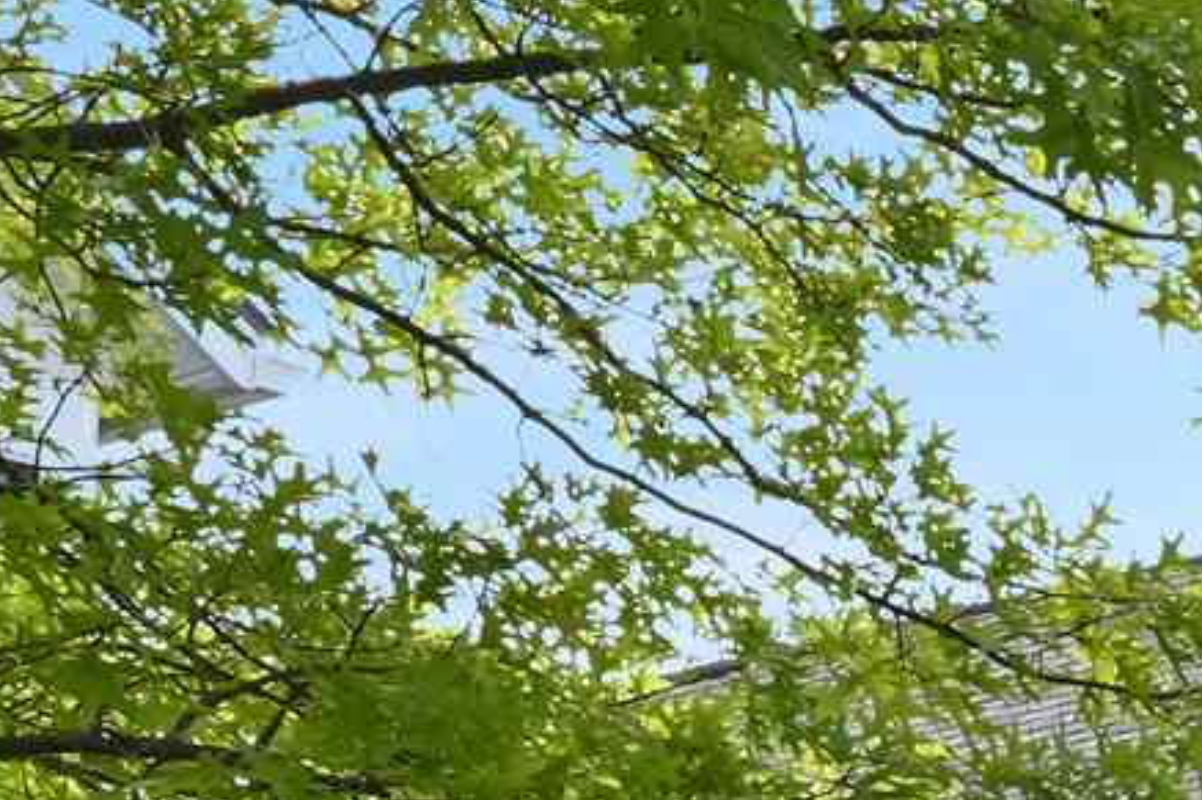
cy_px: 1210
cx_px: 3050
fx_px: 7042
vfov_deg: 6.4
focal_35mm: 211
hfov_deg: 8.7
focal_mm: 30
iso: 400
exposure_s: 1/160
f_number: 14
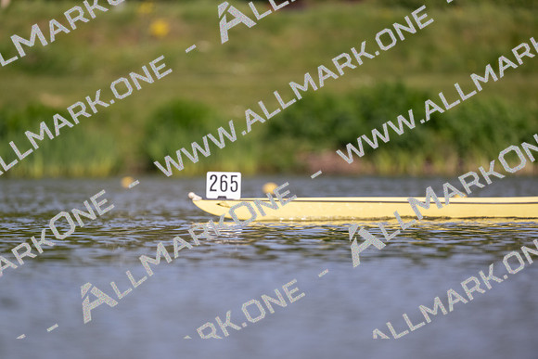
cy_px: 180
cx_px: 269
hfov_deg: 3.4
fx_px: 8968
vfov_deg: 2.3
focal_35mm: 600
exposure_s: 1/2500
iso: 280
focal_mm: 600
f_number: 4
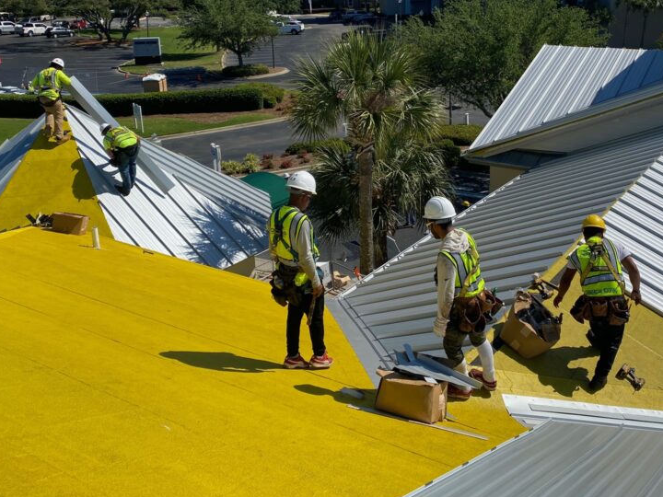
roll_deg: -0.1
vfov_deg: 38.2
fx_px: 709
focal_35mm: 37
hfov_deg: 49.8
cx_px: 401
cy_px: 162
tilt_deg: -13.1
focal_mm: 4.25
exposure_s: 1/4464
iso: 32
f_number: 1.8
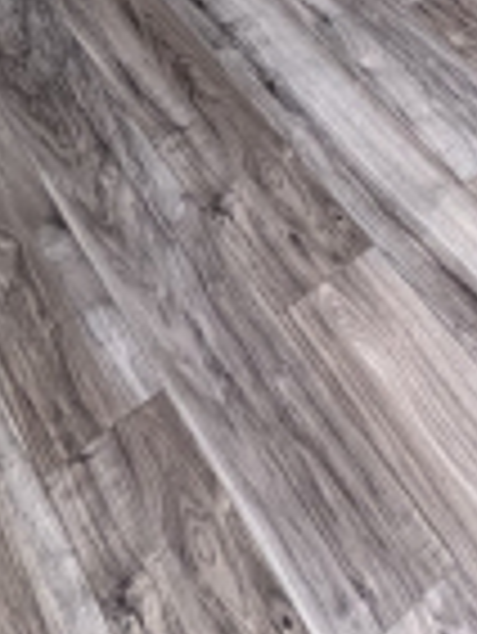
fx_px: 1211
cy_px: -830
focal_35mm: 66
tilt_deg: -1.6
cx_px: 252
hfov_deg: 22.3
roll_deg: +2.5
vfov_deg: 16.0
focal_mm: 2.22
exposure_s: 1/99
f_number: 2.2
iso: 160
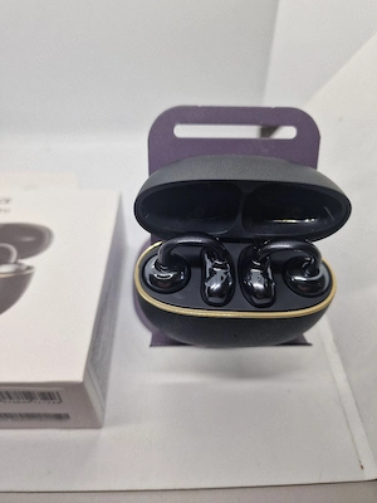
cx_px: 188
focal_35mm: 23
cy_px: 252
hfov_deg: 58.9
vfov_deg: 73.9
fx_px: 334
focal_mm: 6.4
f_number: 1.8
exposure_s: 1/182
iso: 50
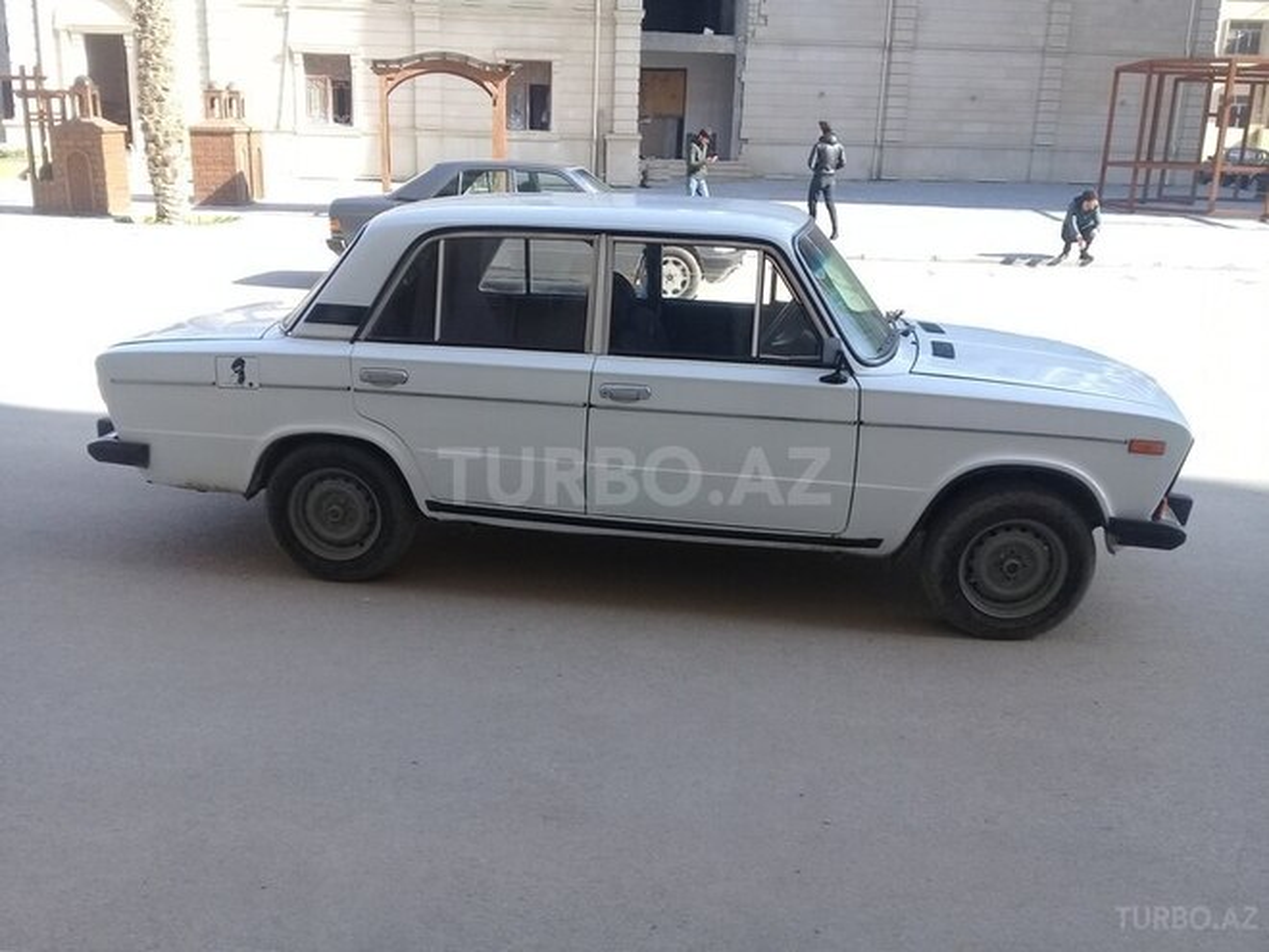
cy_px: 476
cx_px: 634
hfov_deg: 58.4
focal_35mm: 31
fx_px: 1136
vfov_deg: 45.4
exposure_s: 1/262
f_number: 2.2
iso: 50
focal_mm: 3.3
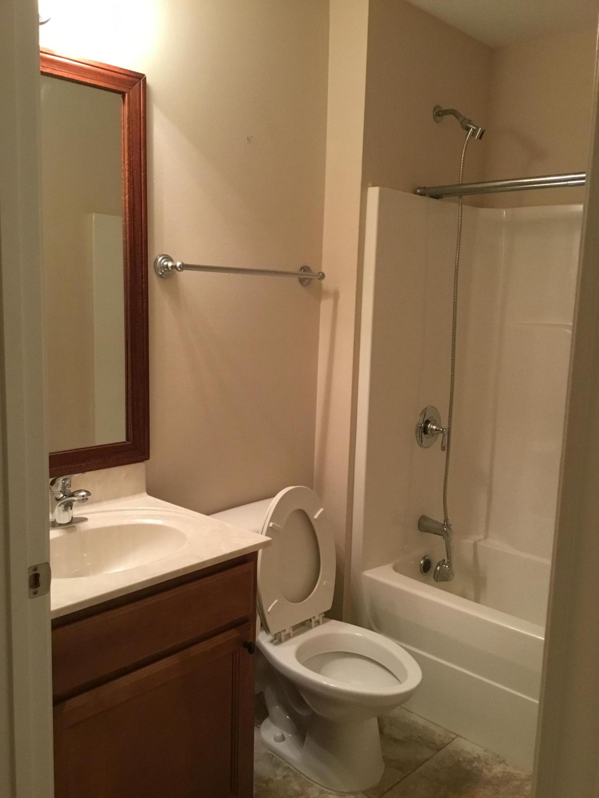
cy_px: 399
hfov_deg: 45.4
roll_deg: +0.0
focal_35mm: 31
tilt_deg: -8.0
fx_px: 715
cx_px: 300
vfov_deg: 58.4
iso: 160
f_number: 2.4
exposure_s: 1/33
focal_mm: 3.3
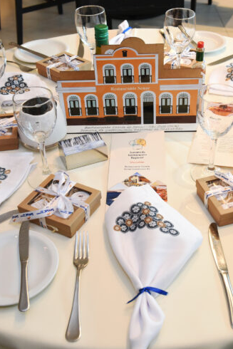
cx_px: 133
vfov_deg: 40.3
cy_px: 175
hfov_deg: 27.5
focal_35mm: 49
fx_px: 475
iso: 2500
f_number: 6.3
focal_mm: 32
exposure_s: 1/60
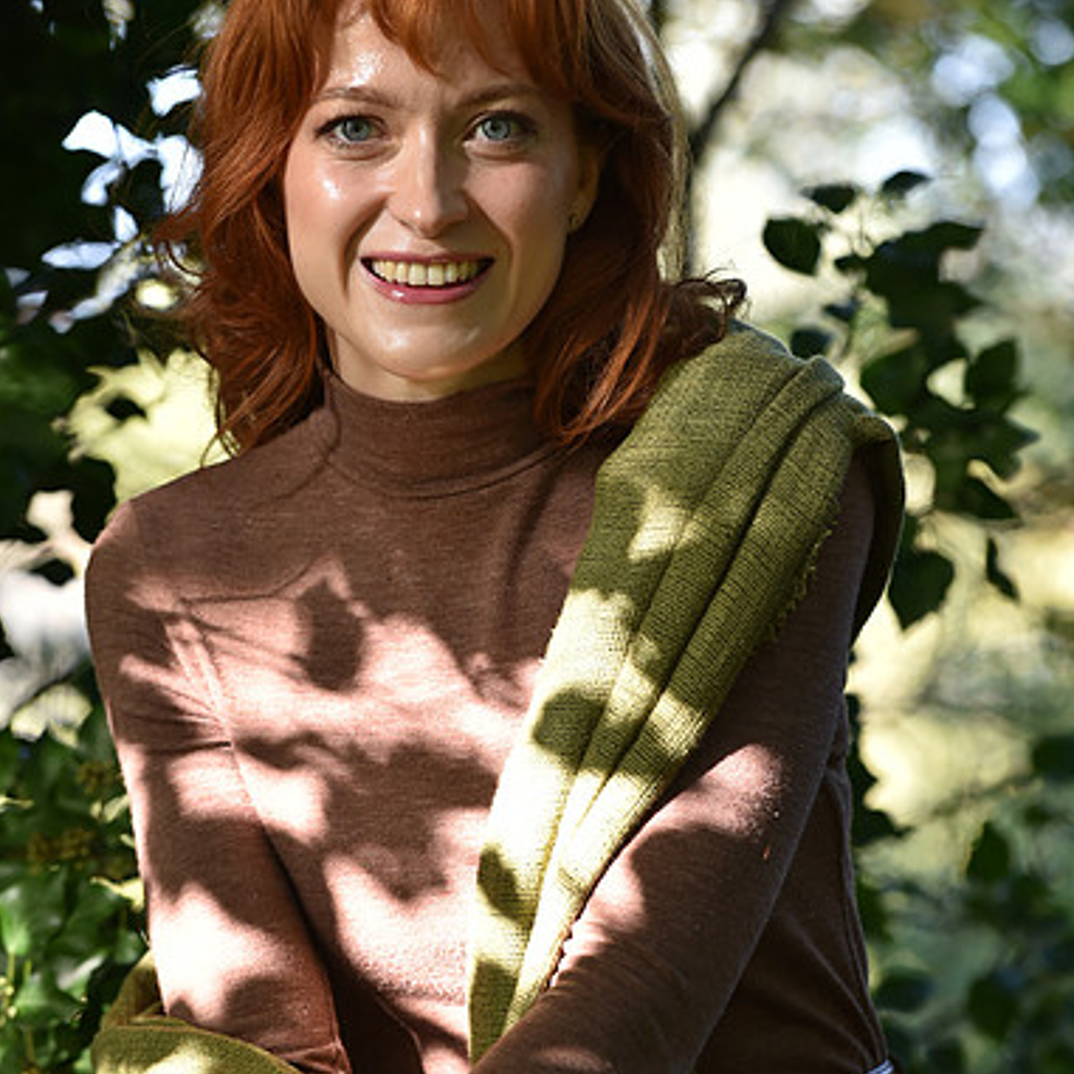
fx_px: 8179
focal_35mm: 233
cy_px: 612
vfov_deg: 7.5
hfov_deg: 7.5
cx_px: 536
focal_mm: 180
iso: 1000
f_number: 4
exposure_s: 1/400
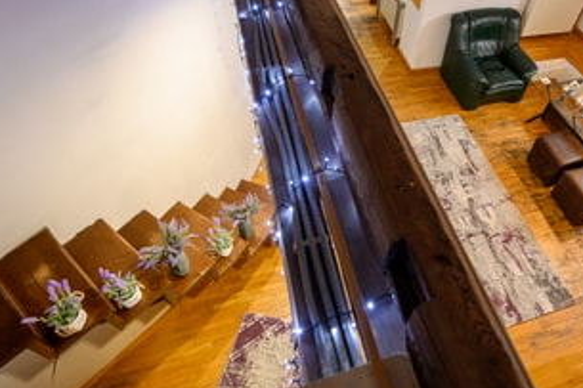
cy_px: 134
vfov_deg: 50.4
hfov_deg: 69.6
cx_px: 386
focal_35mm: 25
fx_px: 405
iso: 5000
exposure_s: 1/320
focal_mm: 14
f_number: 2.8
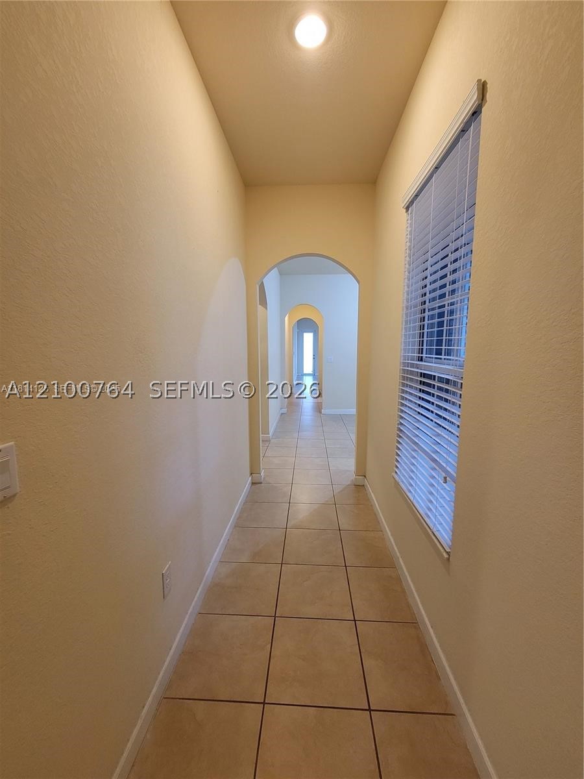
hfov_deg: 89.9
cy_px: 390
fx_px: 292
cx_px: 292
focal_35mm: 13
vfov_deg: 106.2
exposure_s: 1/30
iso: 320
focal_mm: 2.2
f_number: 2.2
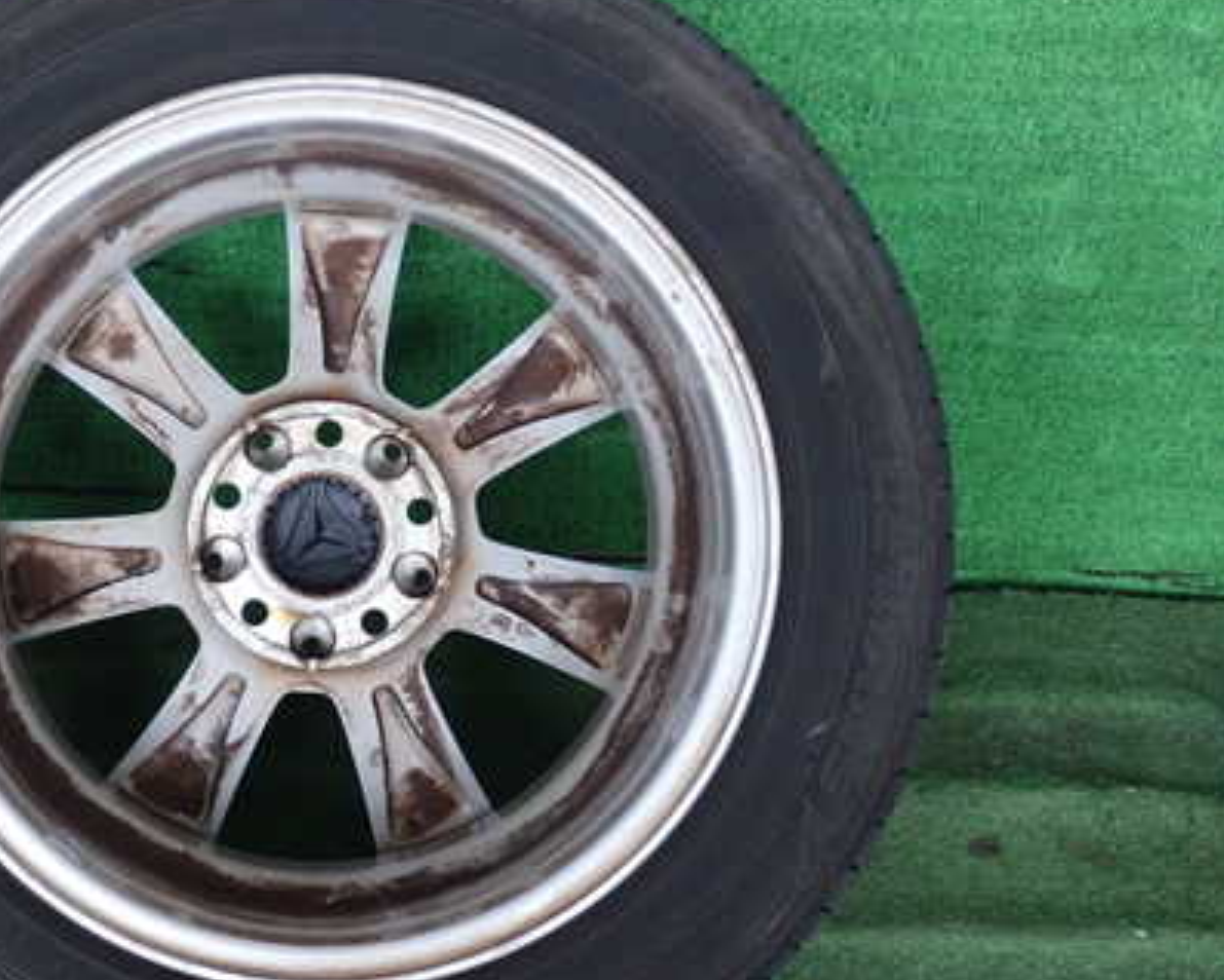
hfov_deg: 32.9
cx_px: 314
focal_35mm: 56
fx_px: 2030
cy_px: 524
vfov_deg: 27.2
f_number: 2.7
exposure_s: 1/125
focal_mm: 6.83
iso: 640
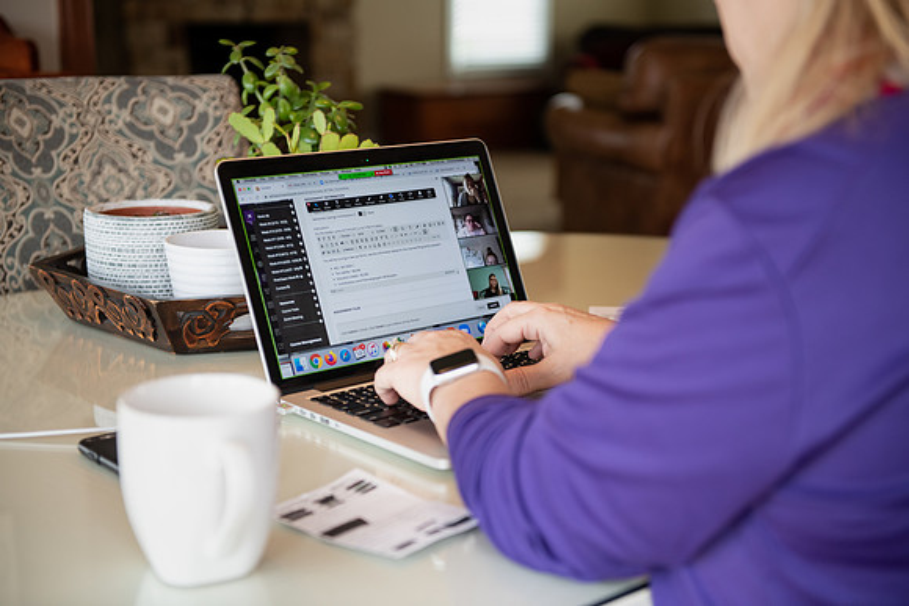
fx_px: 1414
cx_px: 454
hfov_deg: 35.6
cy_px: 303
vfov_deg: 24.2
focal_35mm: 56
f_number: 3.2
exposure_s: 1/200
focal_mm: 56
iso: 800
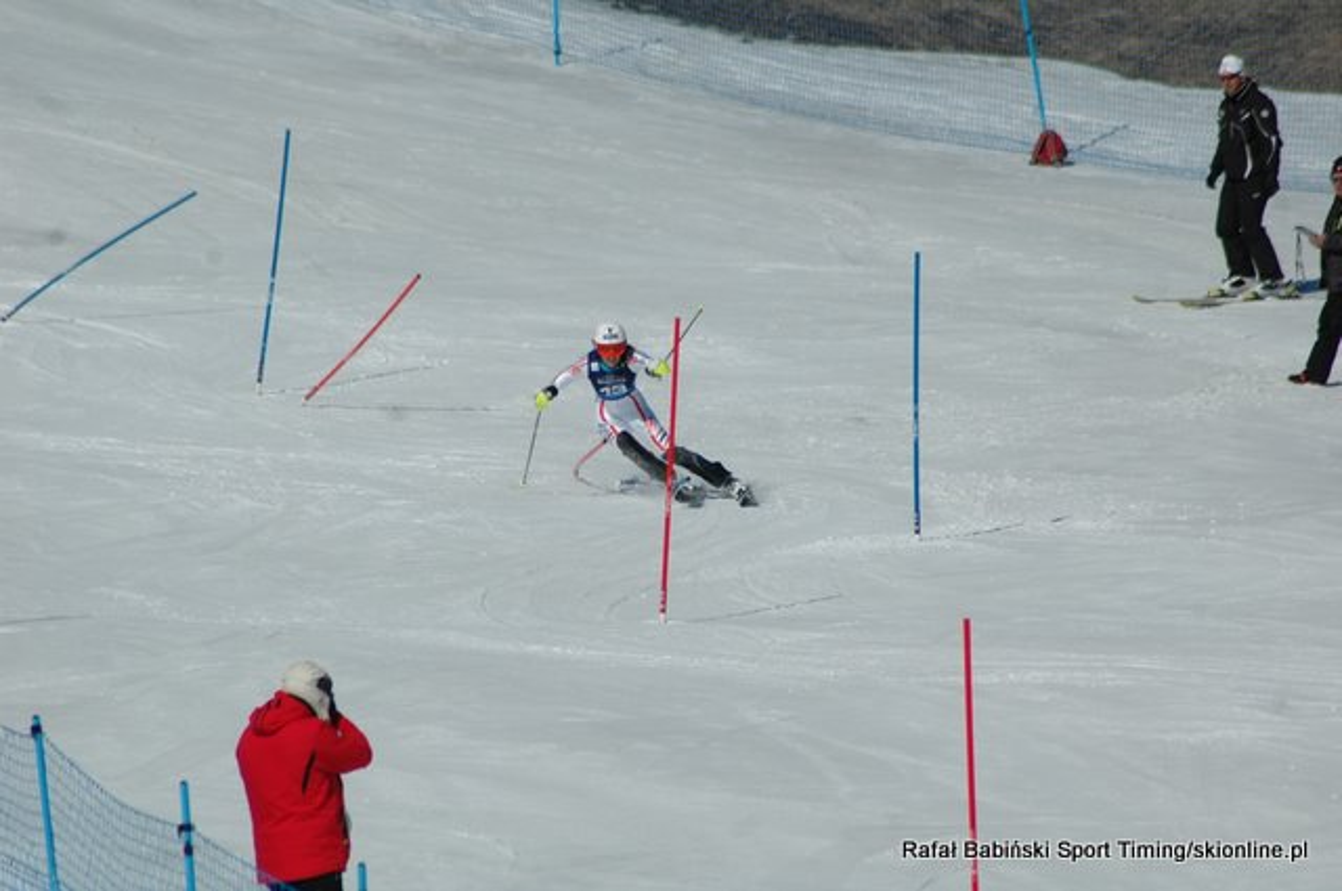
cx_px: 671
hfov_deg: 4.6
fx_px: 16754
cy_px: 446
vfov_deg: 3.0
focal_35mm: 450
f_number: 6.3
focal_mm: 300
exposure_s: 1/2500
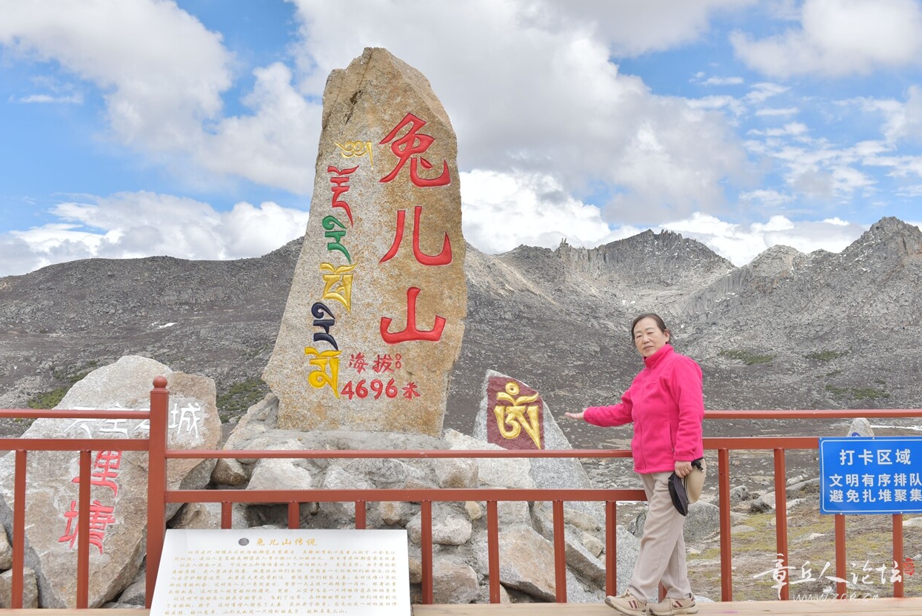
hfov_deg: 49.5
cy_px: 311
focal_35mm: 39
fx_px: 999
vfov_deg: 34.2
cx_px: 423
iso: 100
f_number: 8
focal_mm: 36
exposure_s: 1/320
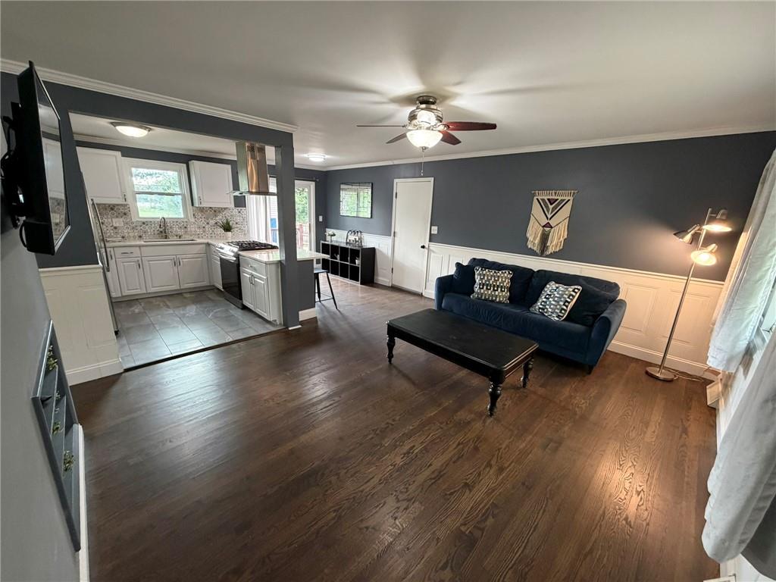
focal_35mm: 14
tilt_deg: -15.1
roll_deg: -2.4
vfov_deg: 85.7
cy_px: 291
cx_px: 388
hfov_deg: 102.1
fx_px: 314
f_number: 2.2
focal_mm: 2.22
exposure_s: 1/60
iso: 320
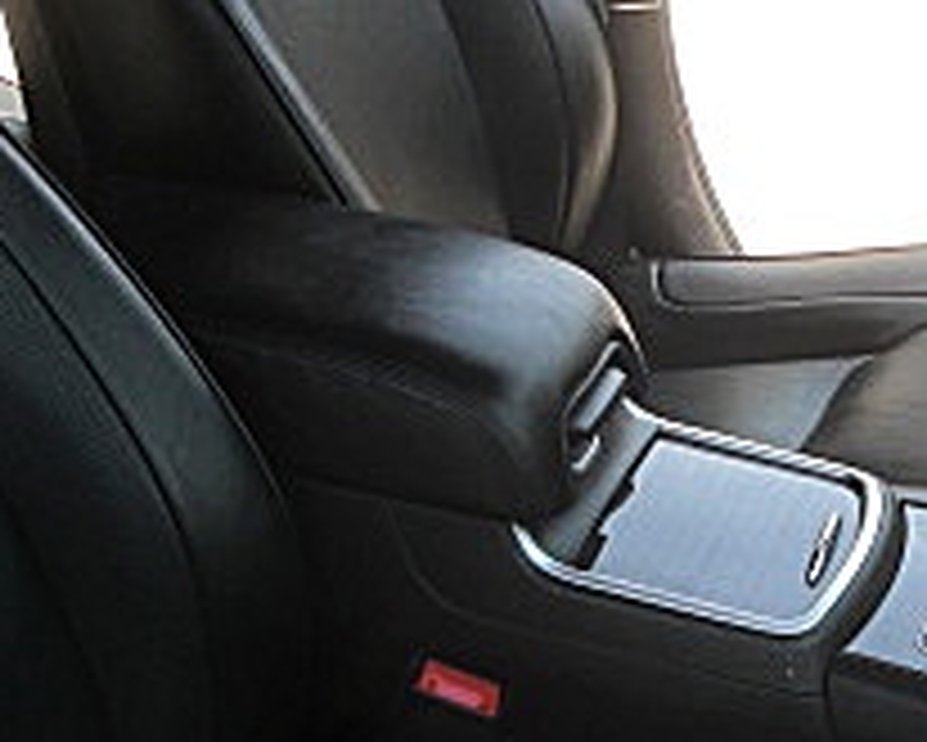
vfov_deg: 14.1
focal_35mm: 109
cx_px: 693
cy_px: 571
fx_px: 2992
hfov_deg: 17.5
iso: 50
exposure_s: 1/160
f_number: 2.8
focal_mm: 6.3
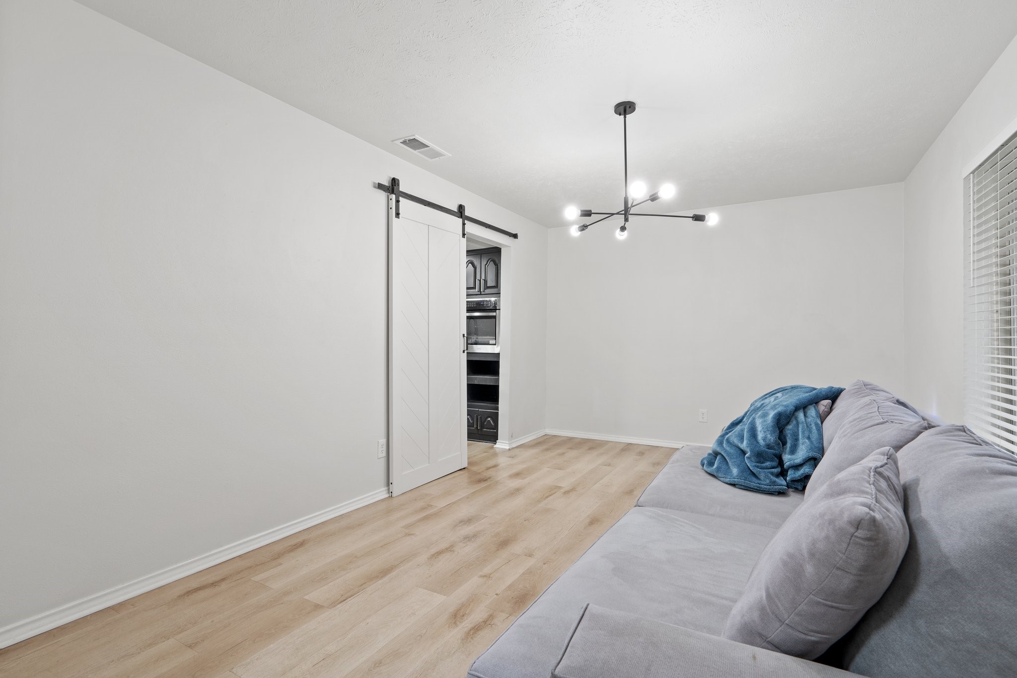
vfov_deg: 73.7
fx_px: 452
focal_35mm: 16
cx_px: 508
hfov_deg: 96.7
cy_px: 339
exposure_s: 1/3
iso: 400
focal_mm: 16
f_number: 8
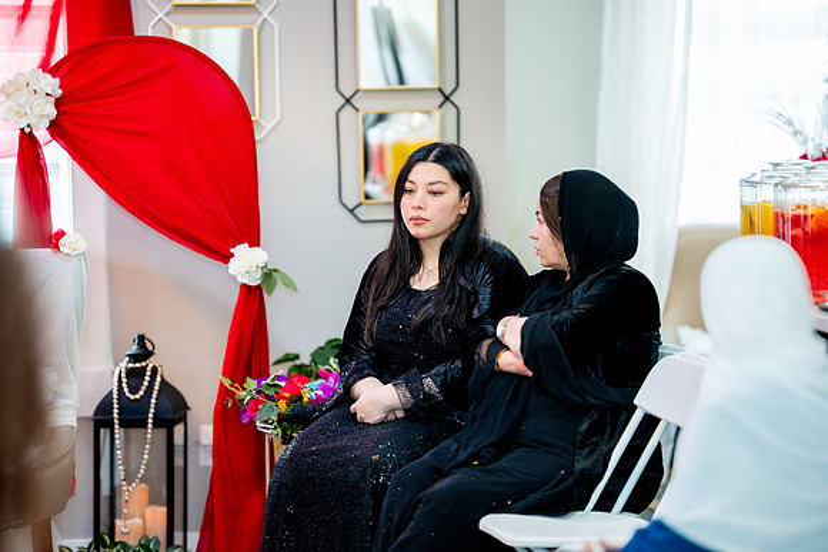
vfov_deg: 9.2
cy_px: 276
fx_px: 3451
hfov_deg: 13.7
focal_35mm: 150
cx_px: 414
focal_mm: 150
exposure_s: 1/200
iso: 1250
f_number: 2
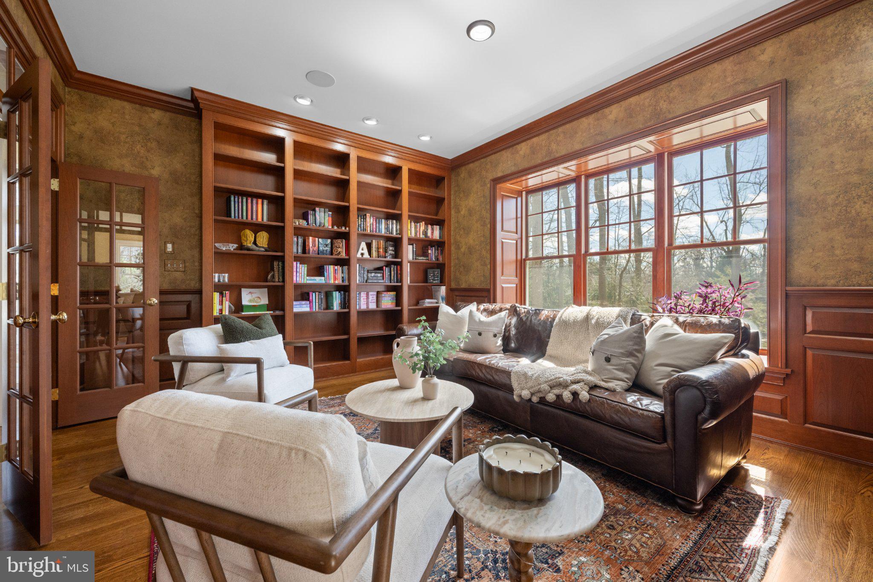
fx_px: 339
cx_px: 436
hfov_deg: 104.3
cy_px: 291
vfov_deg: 81.2
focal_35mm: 14
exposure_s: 1/15
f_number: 7.1
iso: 640
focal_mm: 14
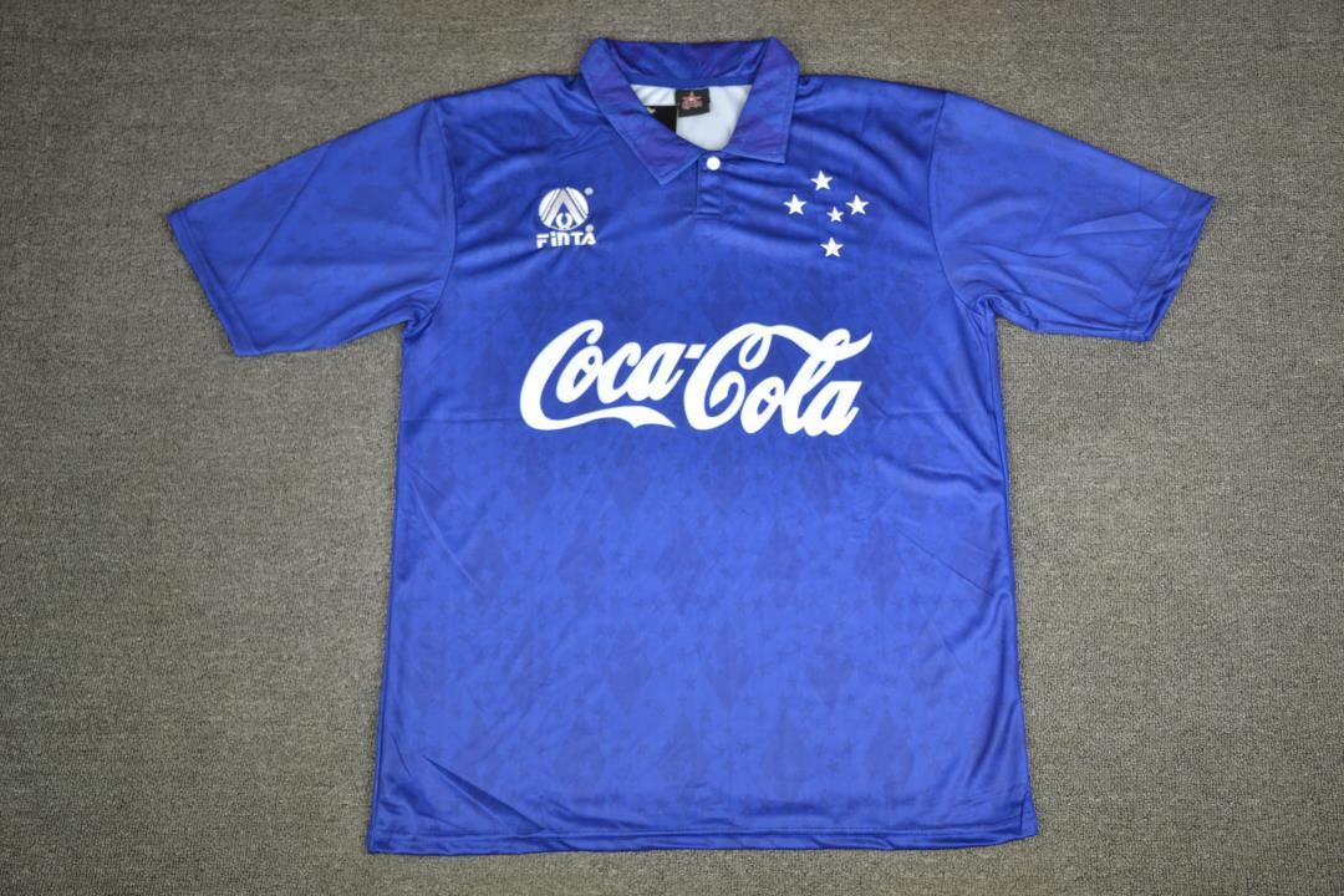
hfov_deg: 53.1
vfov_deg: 36.9
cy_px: 448
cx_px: 672
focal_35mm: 36
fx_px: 1344
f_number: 4
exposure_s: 1/10
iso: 100
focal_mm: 24
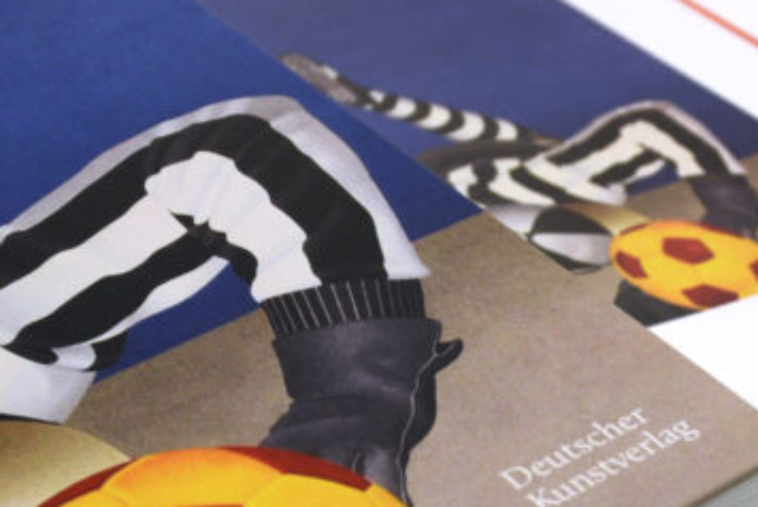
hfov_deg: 17.7
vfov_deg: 11.9
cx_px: 528
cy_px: 392
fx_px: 2423
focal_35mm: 115
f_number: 8
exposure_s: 1/200
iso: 720
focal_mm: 40
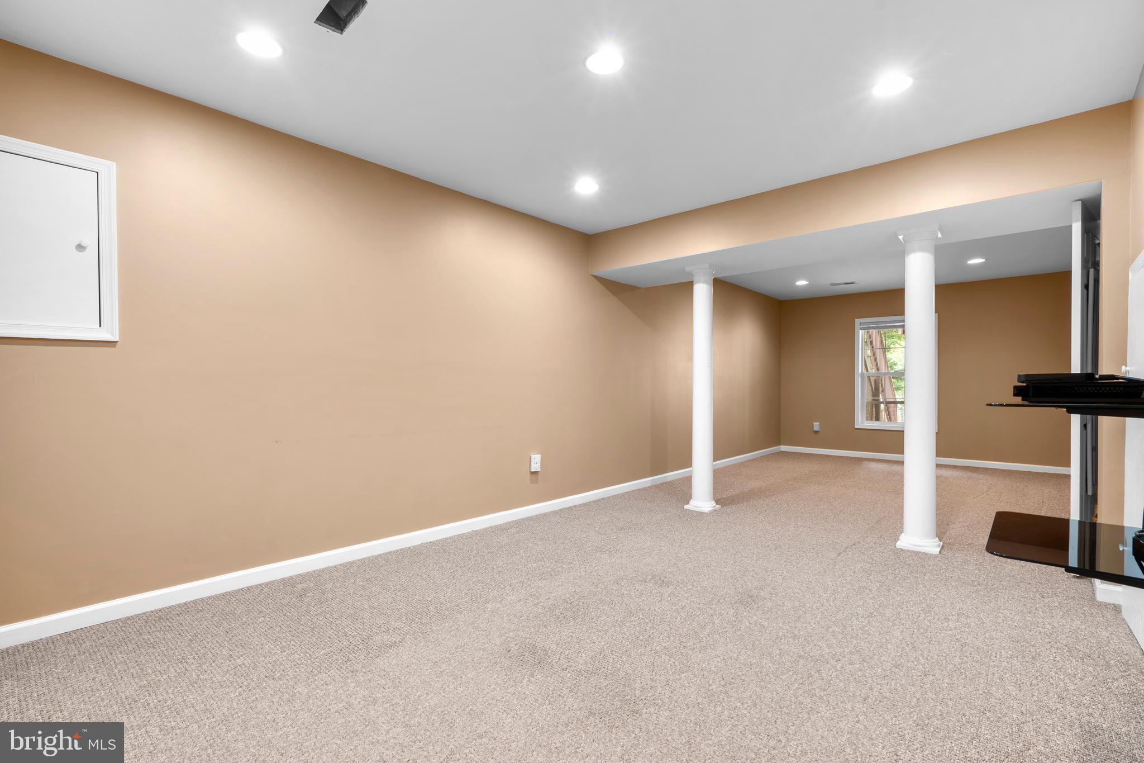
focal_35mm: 16
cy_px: 382
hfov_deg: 96.7
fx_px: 508
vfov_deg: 73.7
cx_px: 572
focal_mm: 16
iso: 100
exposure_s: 4
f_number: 8
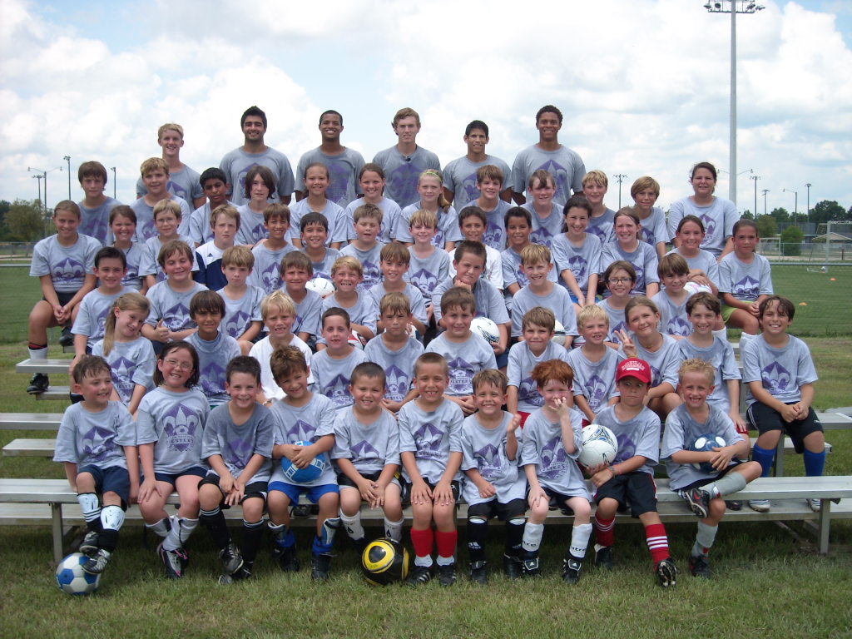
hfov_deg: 42.9
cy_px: 320
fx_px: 1083
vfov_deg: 32.9
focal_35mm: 44
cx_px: 426
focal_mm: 7.1
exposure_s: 1/154
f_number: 6.1
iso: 64
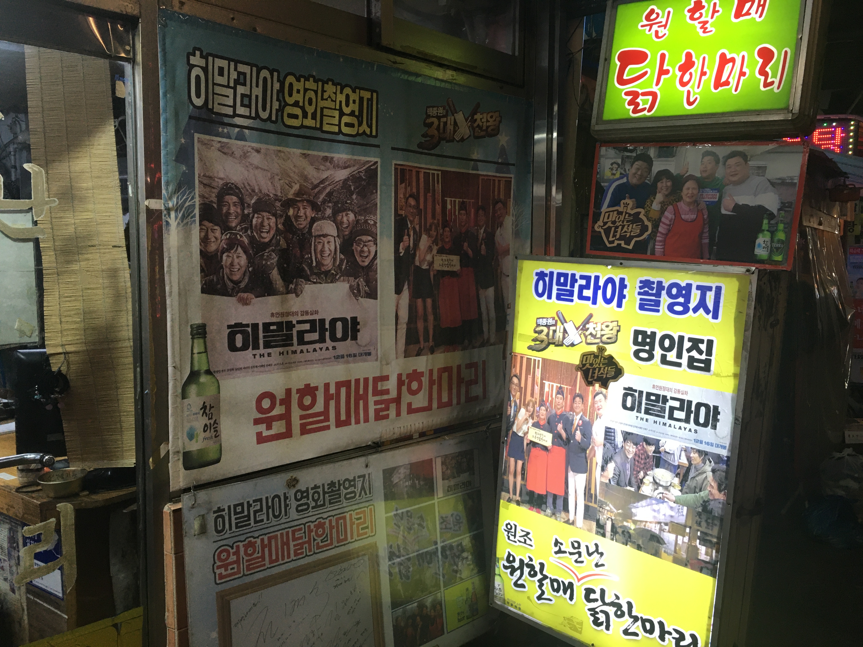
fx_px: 723
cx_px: 432
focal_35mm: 29
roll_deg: -0.3
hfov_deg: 61.7
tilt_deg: -4.3
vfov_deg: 48.2
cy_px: 324
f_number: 2.2
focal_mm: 4.15
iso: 40
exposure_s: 1/30
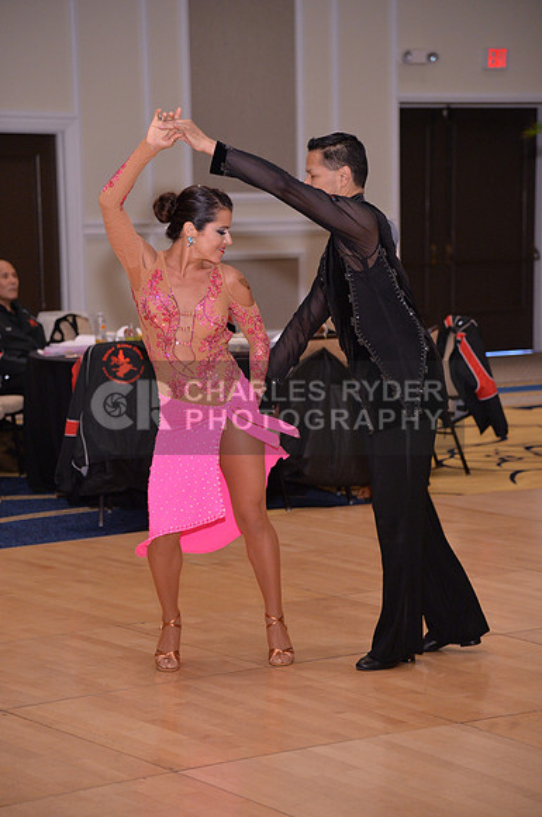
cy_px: 408
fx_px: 2265
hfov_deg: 13.6
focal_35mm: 100
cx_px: 271
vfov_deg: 20.4
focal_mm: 100
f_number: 4.5
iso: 2000
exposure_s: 1/250
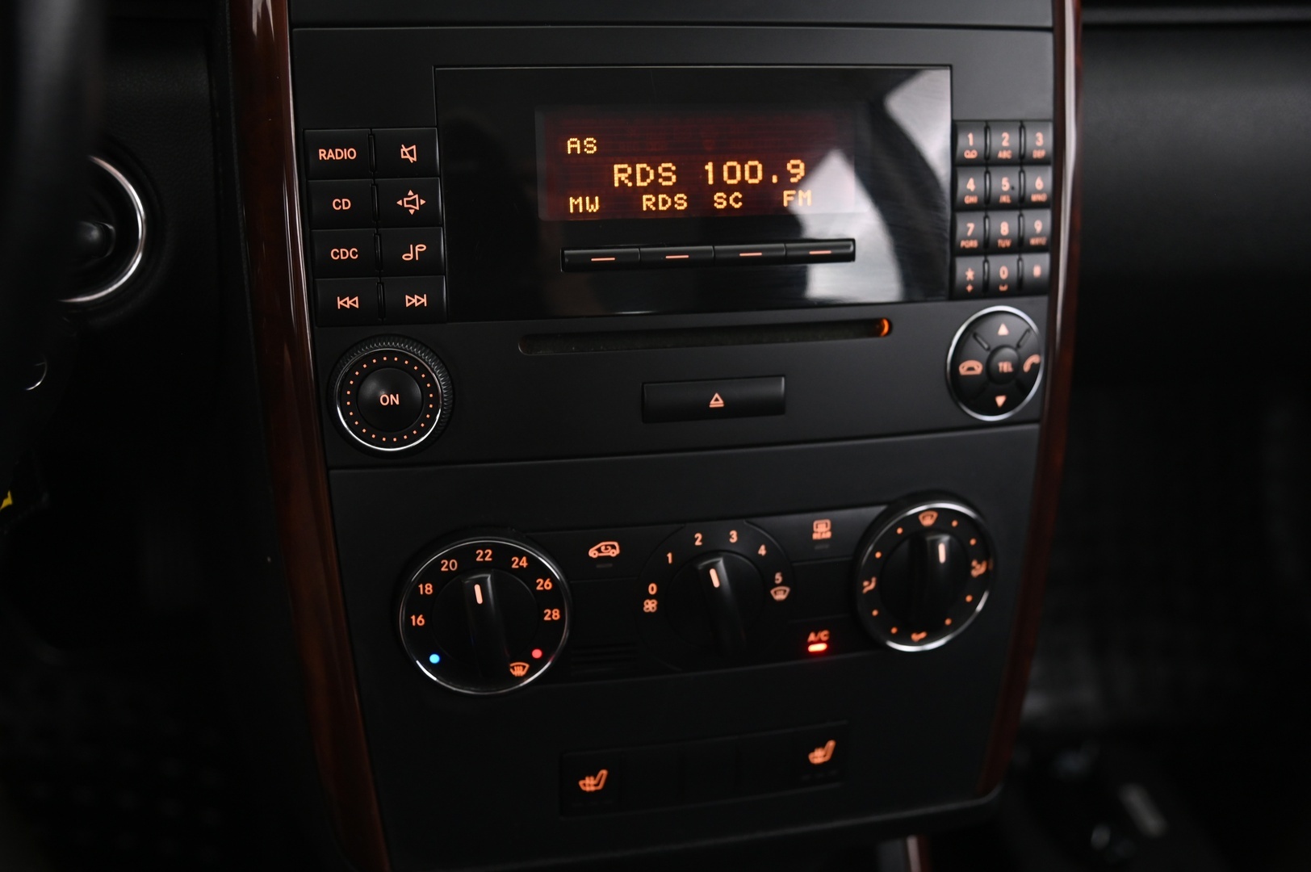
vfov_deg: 33.3
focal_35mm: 40
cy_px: 436
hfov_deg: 48.5
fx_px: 1455
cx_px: 656
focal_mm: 40
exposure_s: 1/13
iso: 2000
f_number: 4
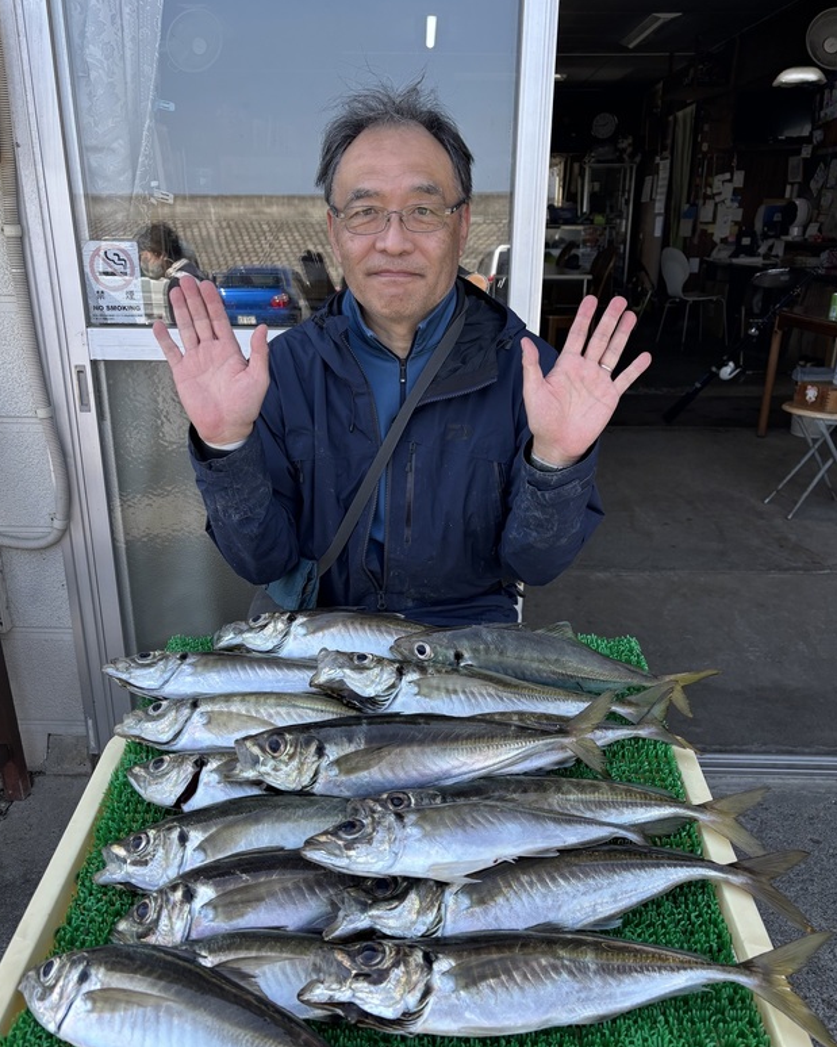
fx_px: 867
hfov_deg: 51.5
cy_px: 548
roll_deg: -1.1
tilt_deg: -20.9
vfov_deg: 62.2
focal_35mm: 28
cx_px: 411
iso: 50
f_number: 1.6
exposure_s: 1/684
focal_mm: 5.96
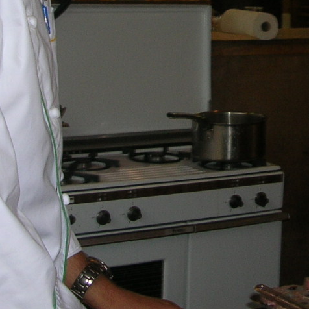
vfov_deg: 16.5
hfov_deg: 16.5
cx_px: 280
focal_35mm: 104
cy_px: 19
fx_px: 1050
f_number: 2.8
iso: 50
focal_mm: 5.8
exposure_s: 1/60.1
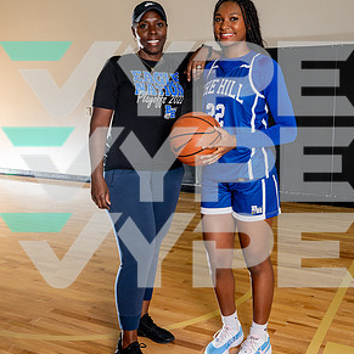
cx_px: 181
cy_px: 165
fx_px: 486
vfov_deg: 40.0
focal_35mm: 42
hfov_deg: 40.0
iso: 640
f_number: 7.1
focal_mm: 32
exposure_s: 1/200
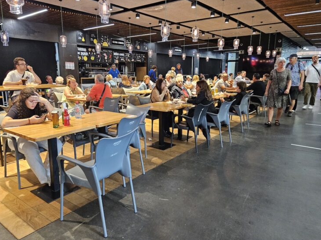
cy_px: 112
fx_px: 232
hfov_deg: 69.4
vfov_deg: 54.8
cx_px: 155
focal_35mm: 25
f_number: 1.8
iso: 800
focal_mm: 5.4
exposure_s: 1/100
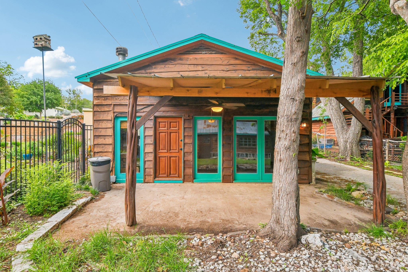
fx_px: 204
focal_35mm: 18
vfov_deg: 67.4
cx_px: 204
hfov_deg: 90.0
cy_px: 136
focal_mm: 12
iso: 400
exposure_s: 1/200
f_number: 8
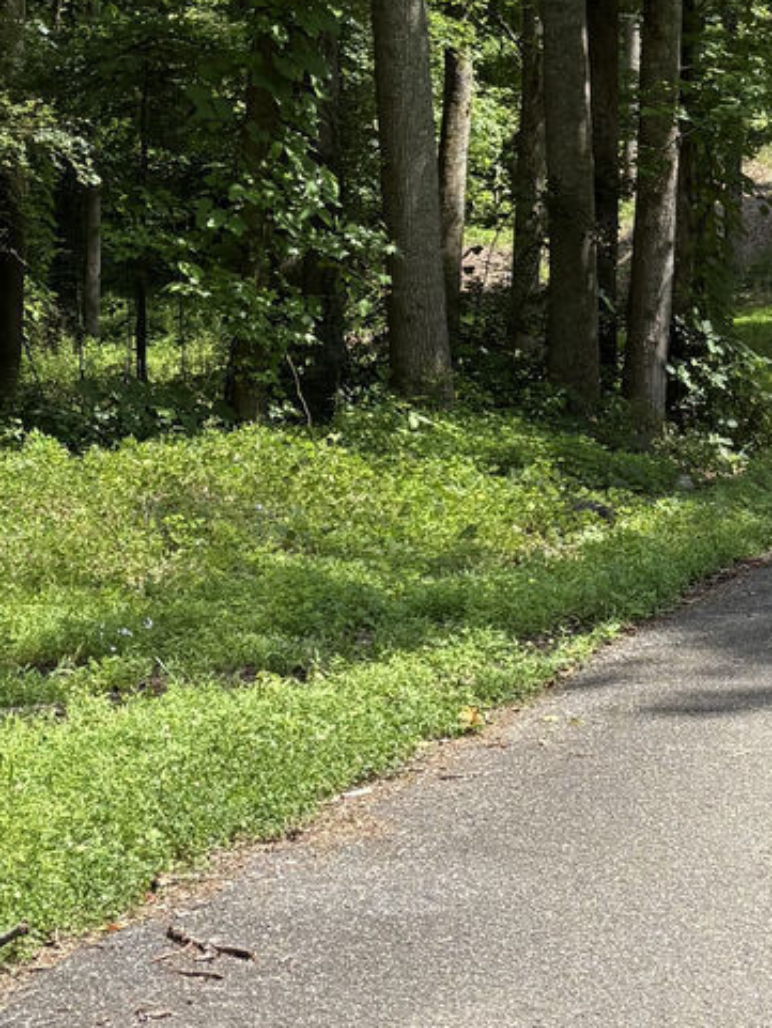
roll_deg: +1.6
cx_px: 961
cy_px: 242
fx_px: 2408
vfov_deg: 23.8
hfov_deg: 17.3
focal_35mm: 81
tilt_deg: +0.3
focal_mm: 5.96
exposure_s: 1/1155
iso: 50
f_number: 1.6
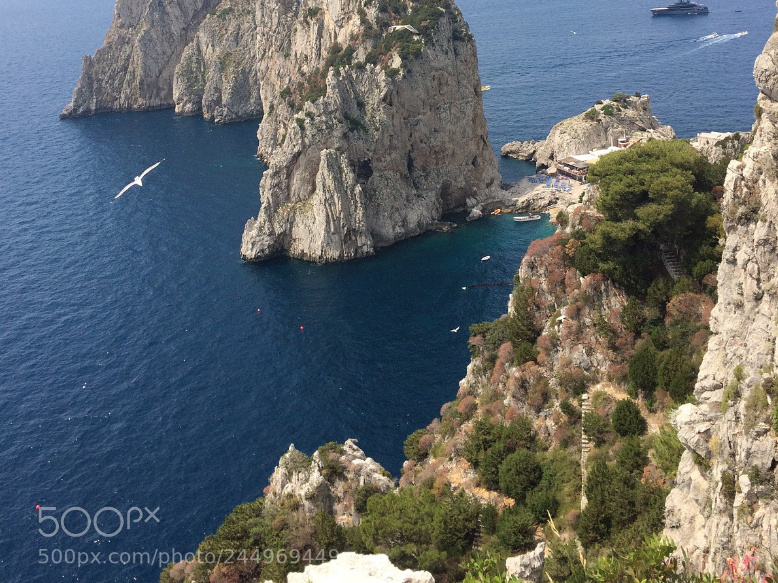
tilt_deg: -9.8
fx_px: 876
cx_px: 390
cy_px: 85
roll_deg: +3.7
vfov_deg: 35.2
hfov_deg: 47.9
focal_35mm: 39
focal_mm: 4.15
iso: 32
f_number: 2.2
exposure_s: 1/2160
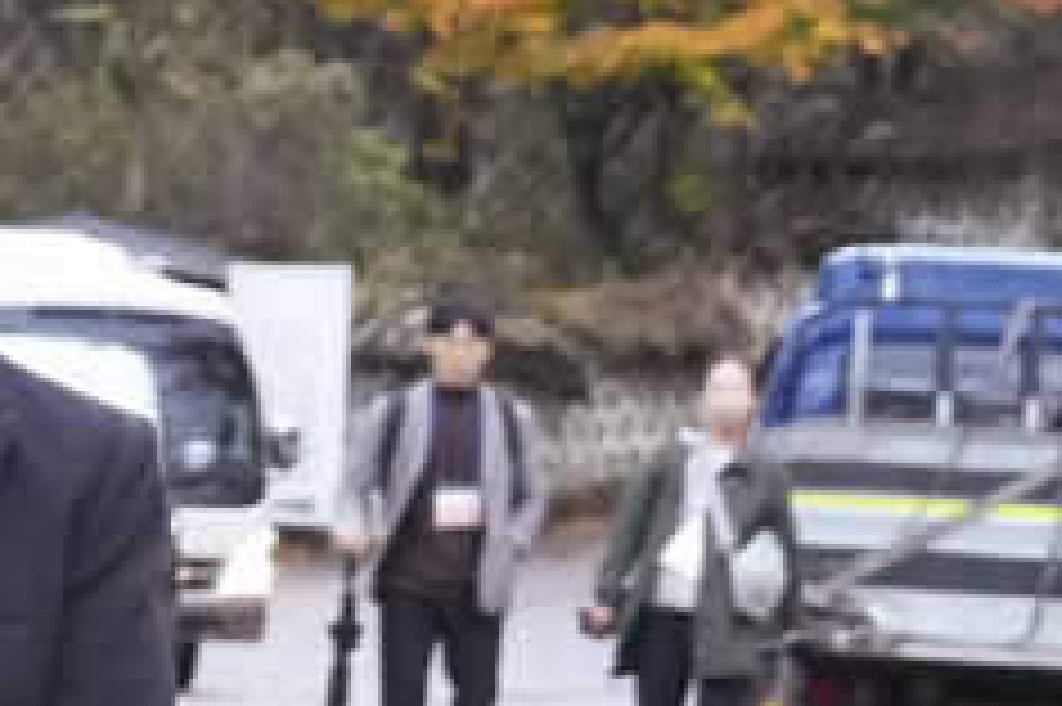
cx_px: -2007
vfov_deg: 4.9
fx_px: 8313
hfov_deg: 6.7
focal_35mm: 282
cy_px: 679
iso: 2500
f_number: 4
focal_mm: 37
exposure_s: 1/160
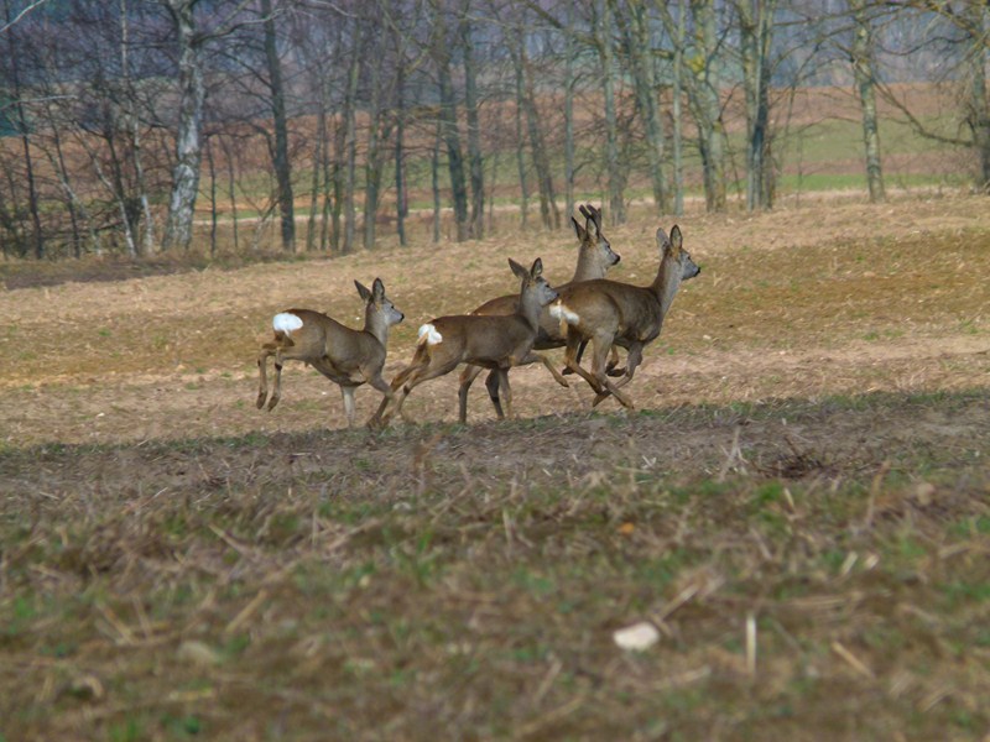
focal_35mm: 600
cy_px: 371
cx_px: 495
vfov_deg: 2.5
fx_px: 17160
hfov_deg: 3.3
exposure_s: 1/320
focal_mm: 108
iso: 100
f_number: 5.2
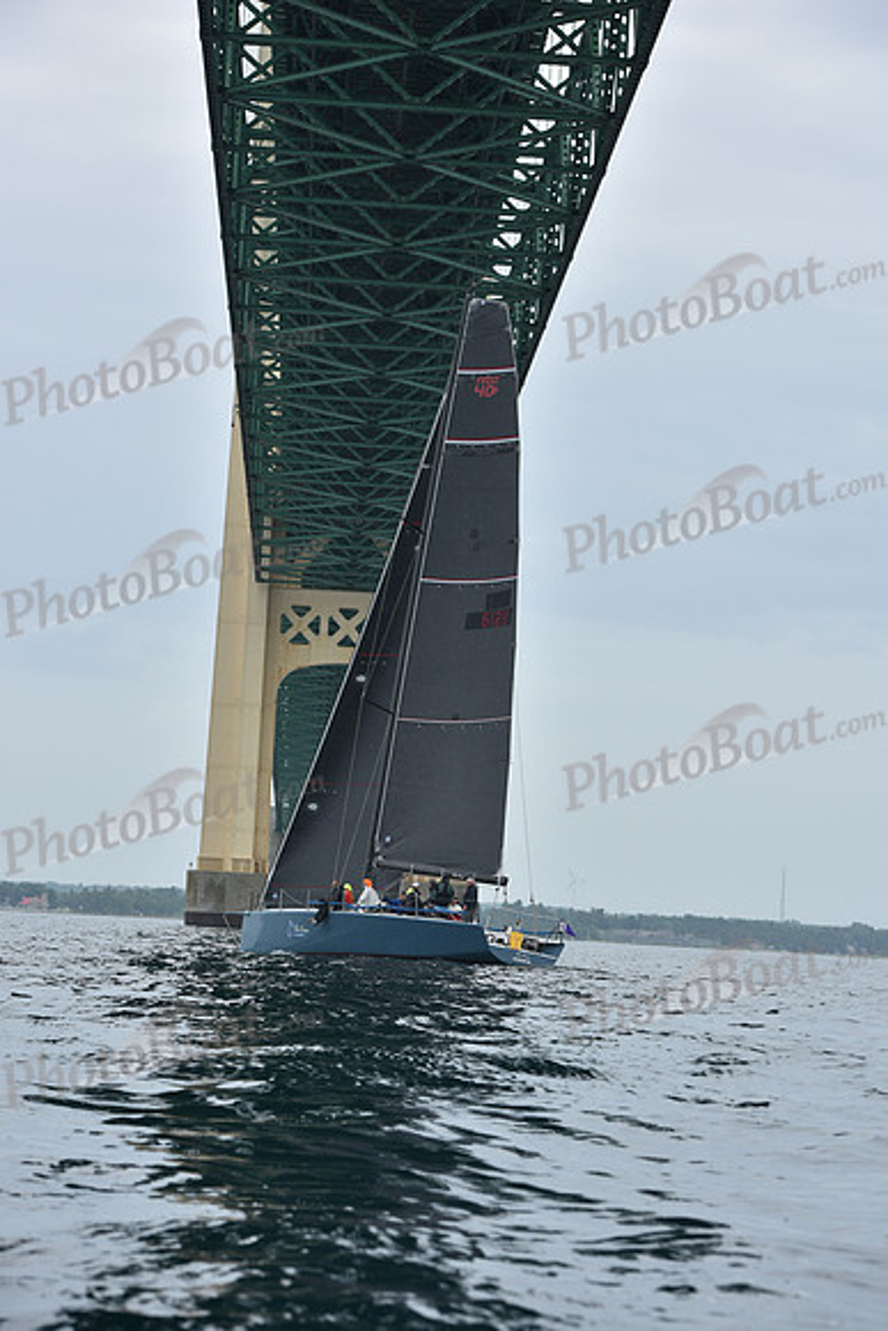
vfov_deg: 20.4
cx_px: 444
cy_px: 666
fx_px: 3698
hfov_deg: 13.7
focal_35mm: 100
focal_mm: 100
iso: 250
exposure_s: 1/800
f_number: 7.1
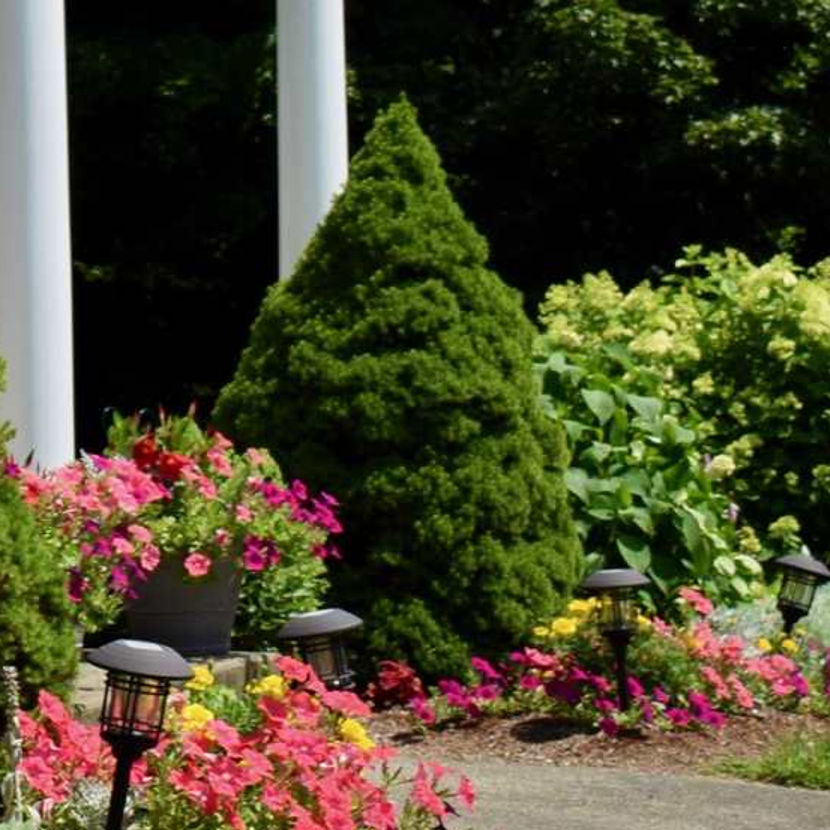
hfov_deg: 9.5
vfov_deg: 10.3
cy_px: 311
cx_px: -898
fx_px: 4612
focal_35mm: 170
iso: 200
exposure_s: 1/1250
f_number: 7.1
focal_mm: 24
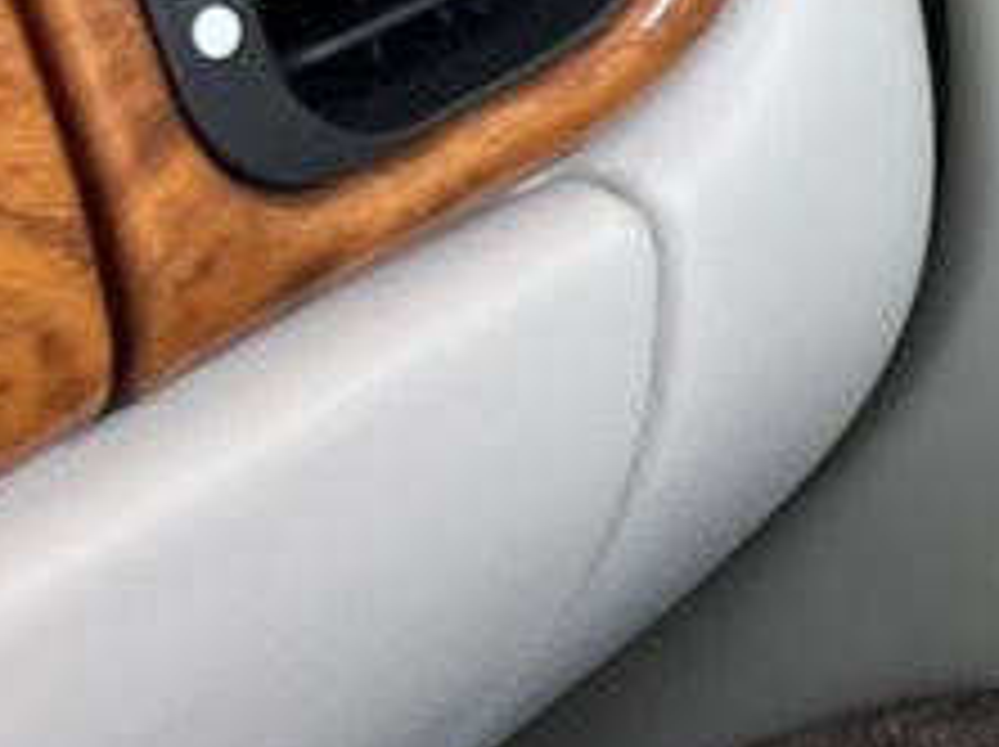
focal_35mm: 120
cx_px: 2246
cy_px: -130
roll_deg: -1.0
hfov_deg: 13.2
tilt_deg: -20.5
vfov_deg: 12.1
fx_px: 3459
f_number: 1.5
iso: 80
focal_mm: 5.7
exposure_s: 1/121
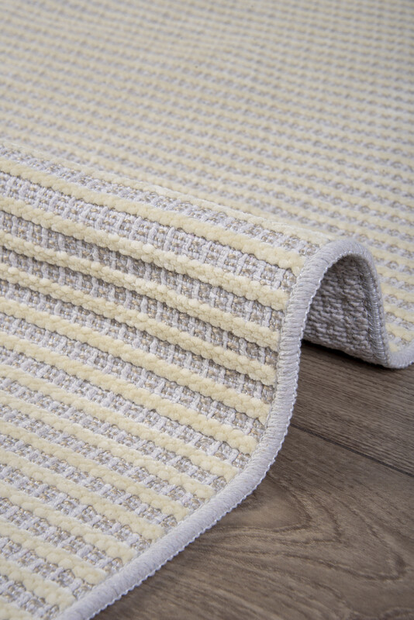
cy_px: 310
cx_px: 207
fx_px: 1465
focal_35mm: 85
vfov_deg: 23.9
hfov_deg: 16.1
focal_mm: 85
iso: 100
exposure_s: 1/160
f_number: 18
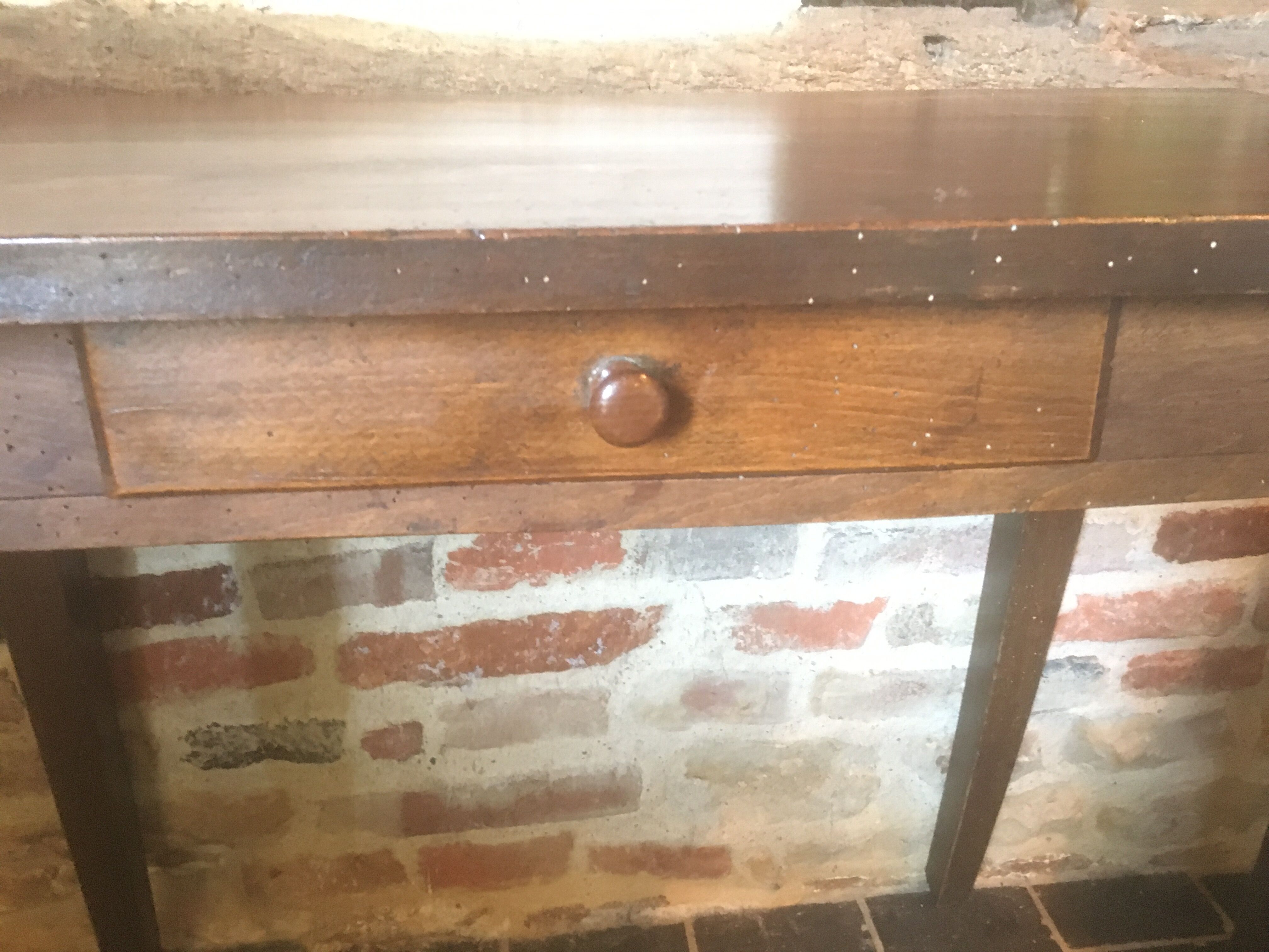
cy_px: 476
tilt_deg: -22.4
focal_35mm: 29
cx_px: 634
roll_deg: -0.2
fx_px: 1063
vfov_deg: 48.2
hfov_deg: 61.7
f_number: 2.2
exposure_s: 1/17
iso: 640
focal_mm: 4.15
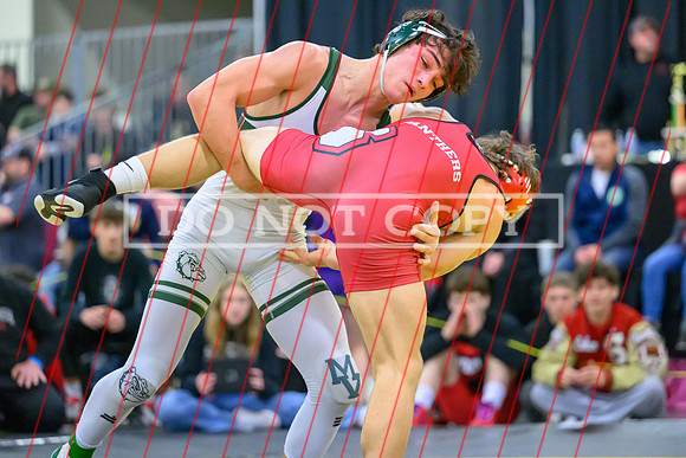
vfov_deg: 8.8
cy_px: 192
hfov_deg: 13.1
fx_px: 2985
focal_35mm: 157
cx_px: 318
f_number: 2.8
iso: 14400
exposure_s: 1/800
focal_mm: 135
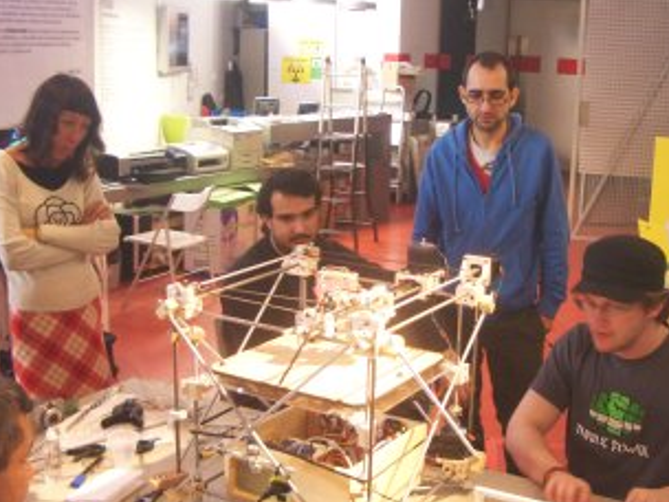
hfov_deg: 41.2
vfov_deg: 31.5
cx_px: 361
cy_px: 277
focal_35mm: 46
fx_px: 889
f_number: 2.6
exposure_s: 1/8
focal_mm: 5.8
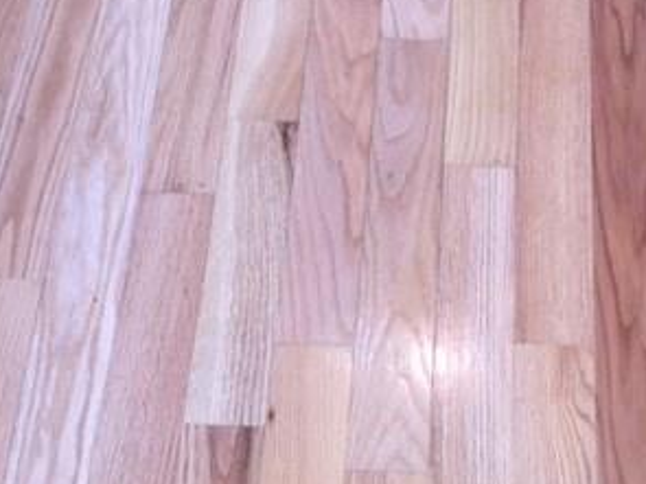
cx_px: 440
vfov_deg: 23.2
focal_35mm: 63
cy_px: 160
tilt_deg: -64.7
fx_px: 1175
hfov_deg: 30.5
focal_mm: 4.15
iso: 100
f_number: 2.2
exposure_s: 1/30
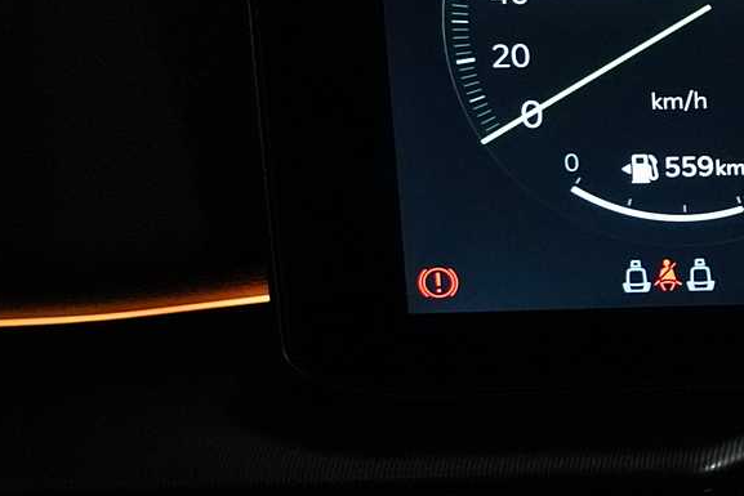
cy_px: 100
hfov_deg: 17.0
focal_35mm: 106
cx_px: 1189
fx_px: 2200
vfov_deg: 12.8
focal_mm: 30.7
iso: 12800
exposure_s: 1/30
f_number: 3.5
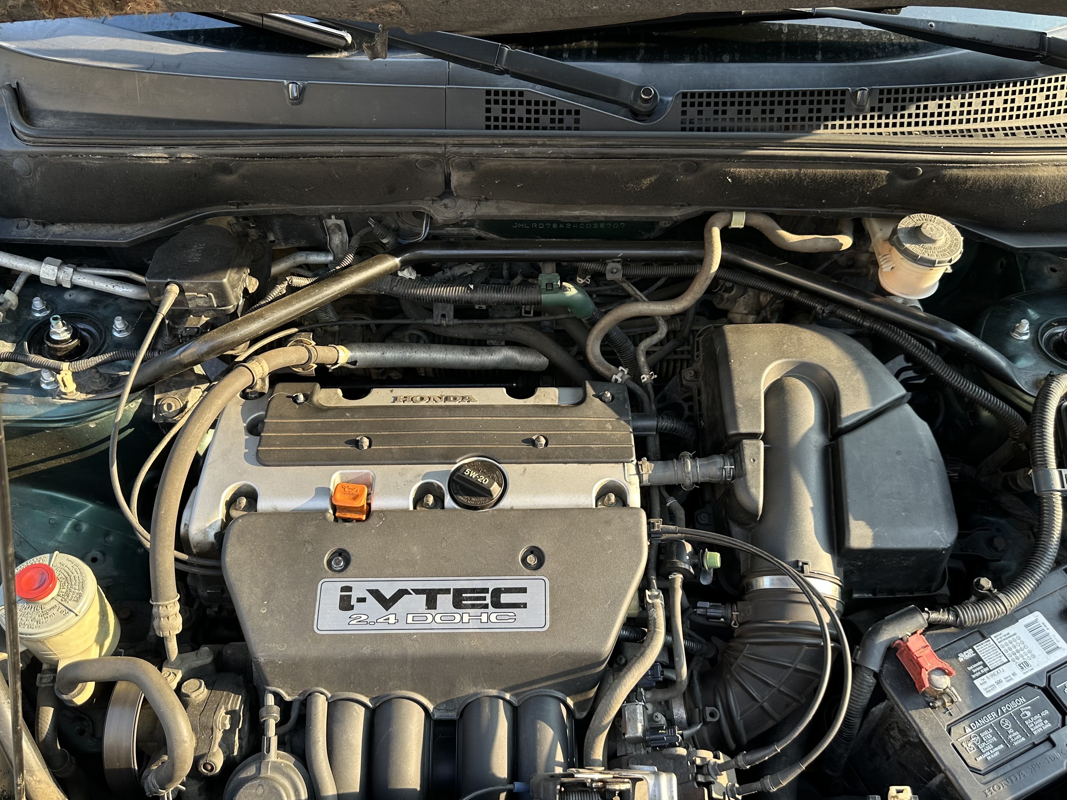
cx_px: 543
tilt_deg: -55.0
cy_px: 409
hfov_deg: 63.4
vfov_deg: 49.7
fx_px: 863
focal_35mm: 28
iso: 80
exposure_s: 1/303
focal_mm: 6.86
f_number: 1.78
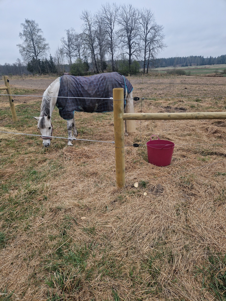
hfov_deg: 58.9
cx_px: 113
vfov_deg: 73.9
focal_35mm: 23
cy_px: 150
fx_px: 200
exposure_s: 1/279
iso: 50
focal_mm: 5.4
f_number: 1.8
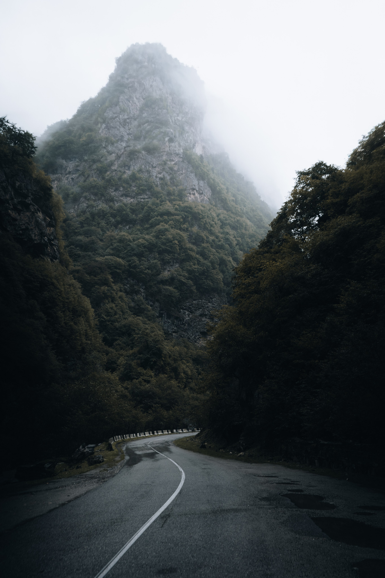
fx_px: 497
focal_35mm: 31
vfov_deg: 60.3
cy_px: 289
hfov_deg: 42.3
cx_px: 192
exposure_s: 1/1000
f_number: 2.8
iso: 320
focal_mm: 31
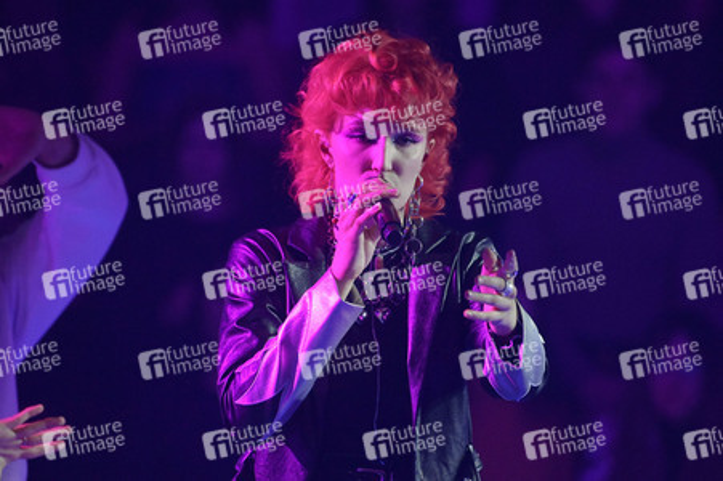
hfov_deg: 4.6
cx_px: 362
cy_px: 240
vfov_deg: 3.1
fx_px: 9031
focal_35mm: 450
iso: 12800
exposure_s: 1/500
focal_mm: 450
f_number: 5.6
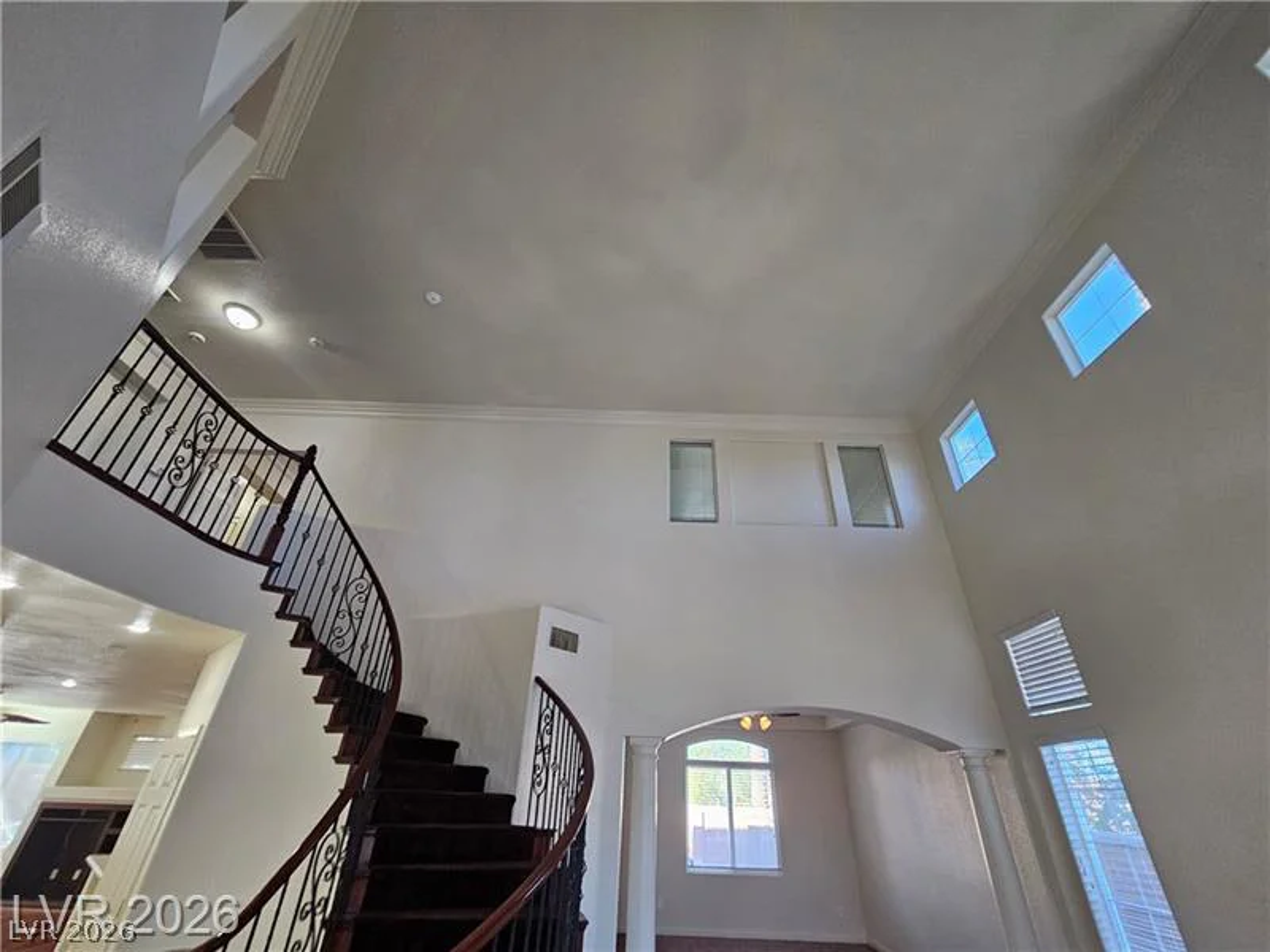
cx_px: 635
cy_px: 476
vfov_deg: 89.9
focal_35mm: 13
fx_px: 477
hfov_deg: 106.2
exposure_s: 1/60
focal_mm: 2.2
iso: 200
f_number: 2.2
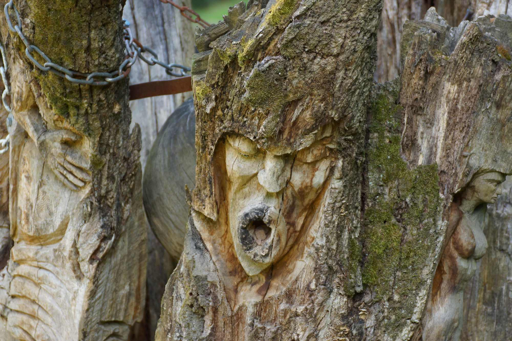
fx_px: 3413
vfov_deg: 5.7
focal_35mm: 240
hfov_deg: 8.6
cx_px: 256
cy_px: 170
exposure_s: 1/250
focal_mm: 160
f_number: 5
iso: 400
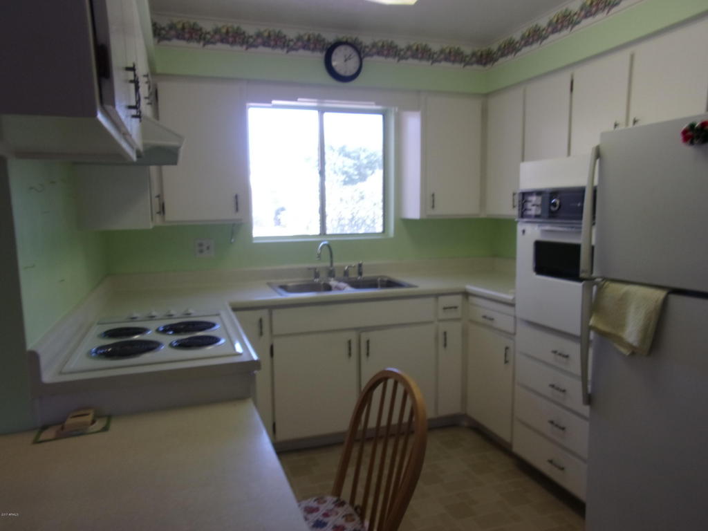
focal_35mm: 24
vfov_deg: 56.8
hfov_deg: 71.6
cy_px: 266
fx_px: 491
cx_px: 354
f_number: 3.3
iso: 80
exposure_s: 1/42
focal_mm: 4.3
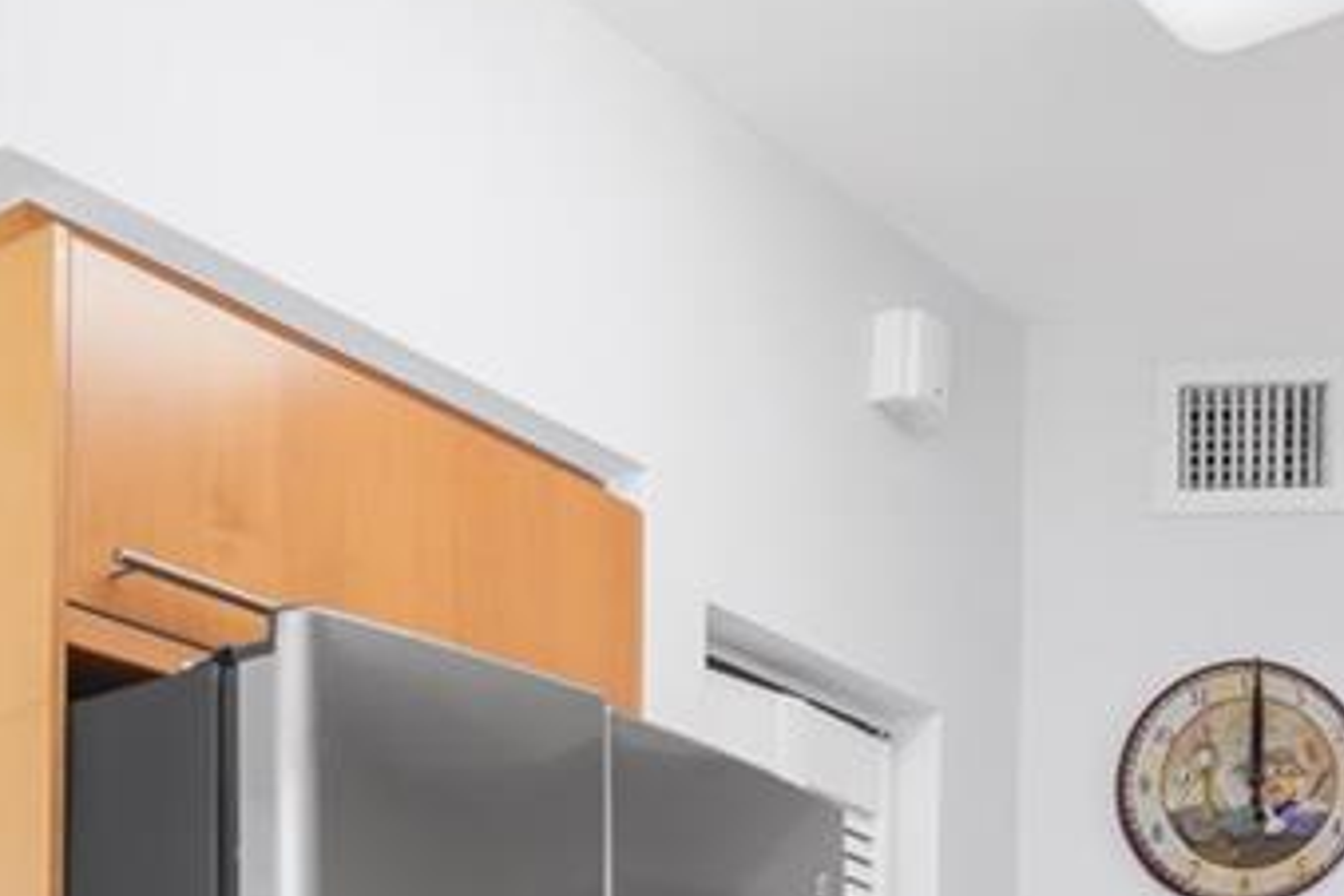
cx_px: -353
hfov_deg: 26.4
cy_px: 1487
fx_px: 2464
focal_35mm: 66
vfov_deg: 17.6
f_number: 11
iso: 250
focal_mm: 14
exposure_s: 1/1.67
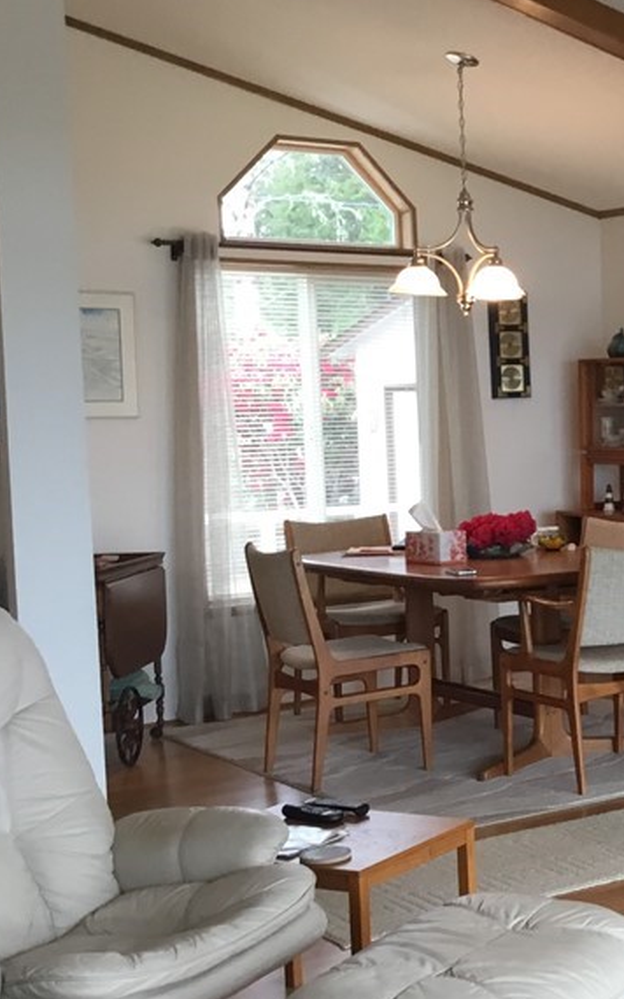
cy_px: 533
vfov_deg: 34.5
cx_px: 764
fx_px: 1606
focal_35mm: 59
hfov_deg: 20.5
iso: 25
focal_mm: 3.3
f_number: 2.4
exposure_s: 1/30
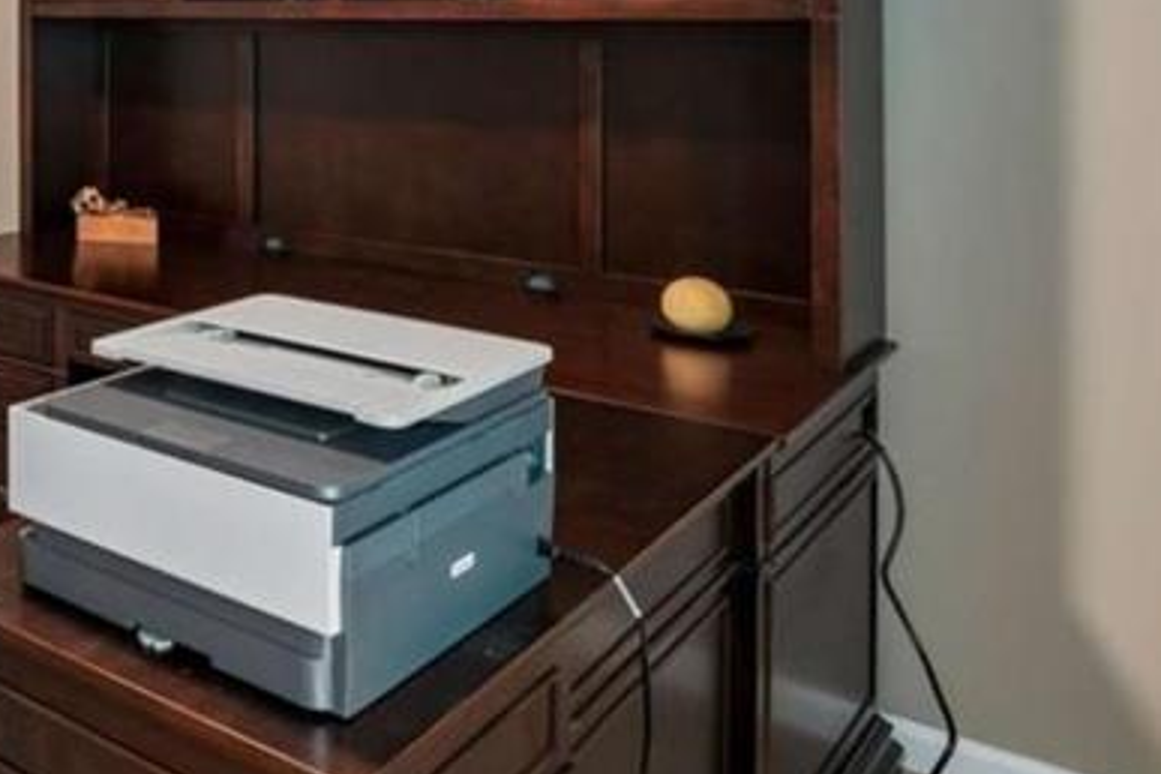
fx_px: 1193
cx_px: -285
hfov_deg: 37.0
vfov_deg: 33.4
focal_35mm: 37
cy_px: 33
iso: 320
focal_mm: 14
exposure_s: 1/2
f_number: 8
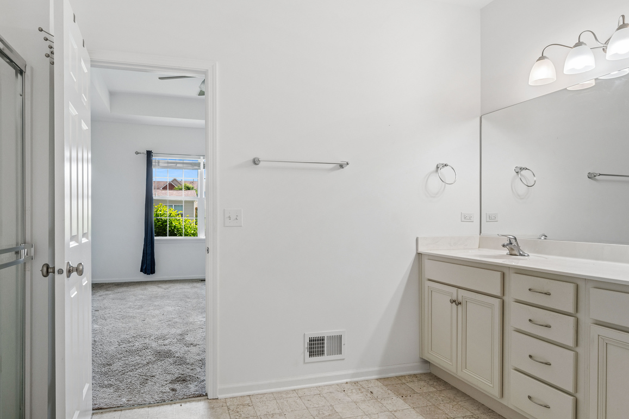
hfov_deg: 80.7
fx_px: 367
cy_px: 230
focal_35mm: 21
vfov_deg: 59.4
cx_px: 268
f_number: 8
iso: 400
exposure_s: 1/90
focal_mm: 15
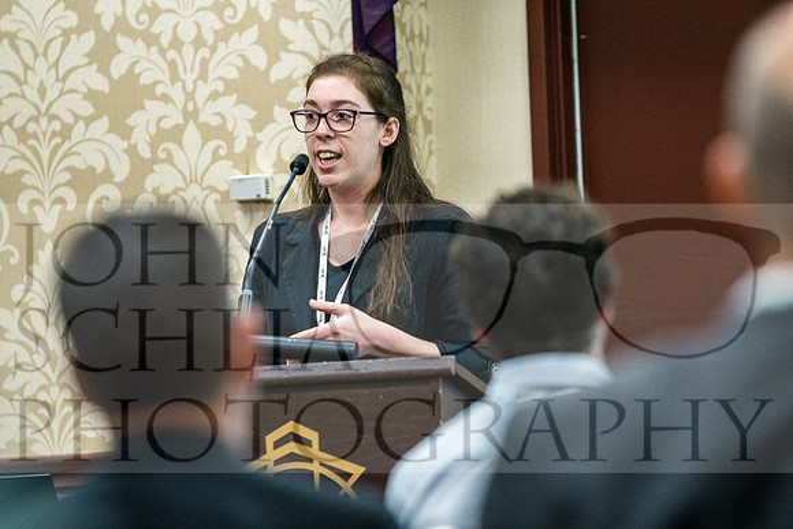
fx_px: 6610
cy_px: 264
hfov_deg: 6.9
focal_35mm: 300
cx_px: 396
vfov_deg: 4.6
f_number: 3.5
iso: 3200
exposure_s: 1/125
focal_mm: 200
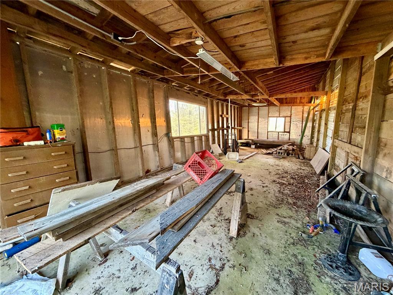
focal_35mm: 14
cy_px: 148
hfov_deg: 102.1
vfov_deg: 85.7
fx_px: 159
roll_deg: -0.6
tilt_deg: -9.2
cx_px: 196
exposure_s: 1/60
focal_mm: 2.22
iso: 500
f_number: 2.2
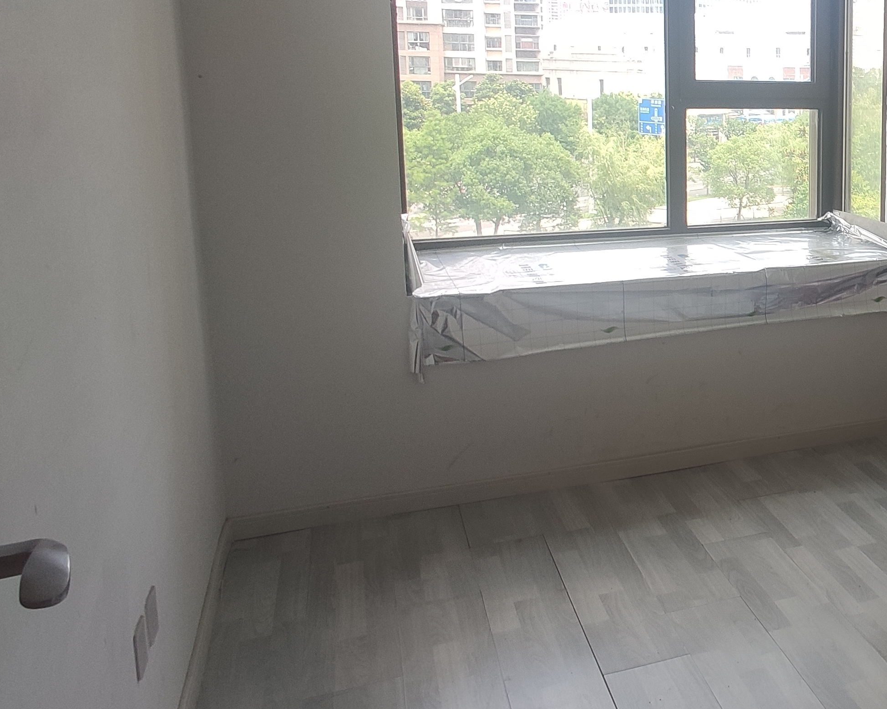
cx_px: 929
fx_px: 919
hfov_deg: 42.7
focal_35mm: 35
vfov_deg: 41.6
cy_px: 226
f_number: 2.2
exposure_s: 1/100
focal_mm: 2.25
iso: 107
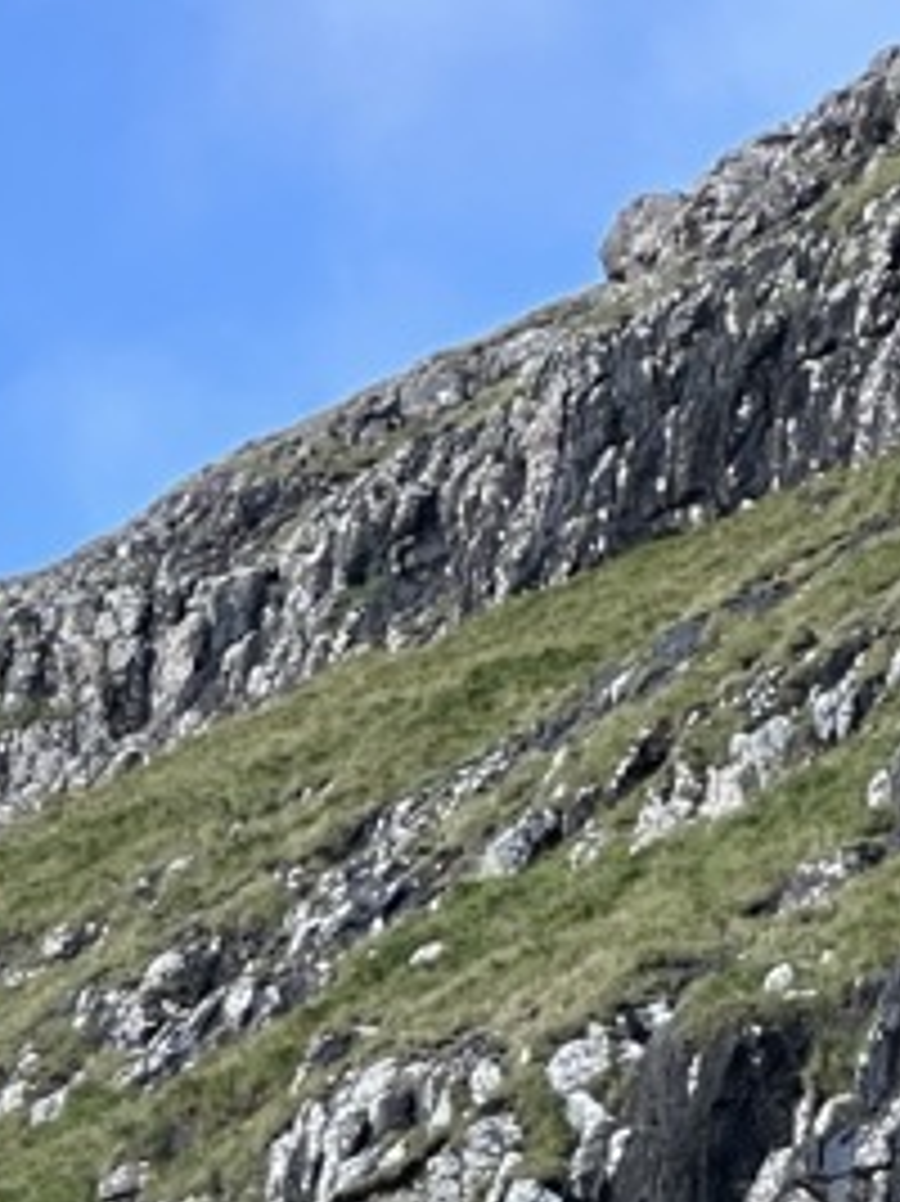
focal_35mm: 369
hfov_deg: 4.0
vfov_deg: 5.3
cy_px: 1940
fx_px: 12802
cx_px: 364
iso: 32
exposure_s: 1/247
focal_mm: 9
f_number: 2.8
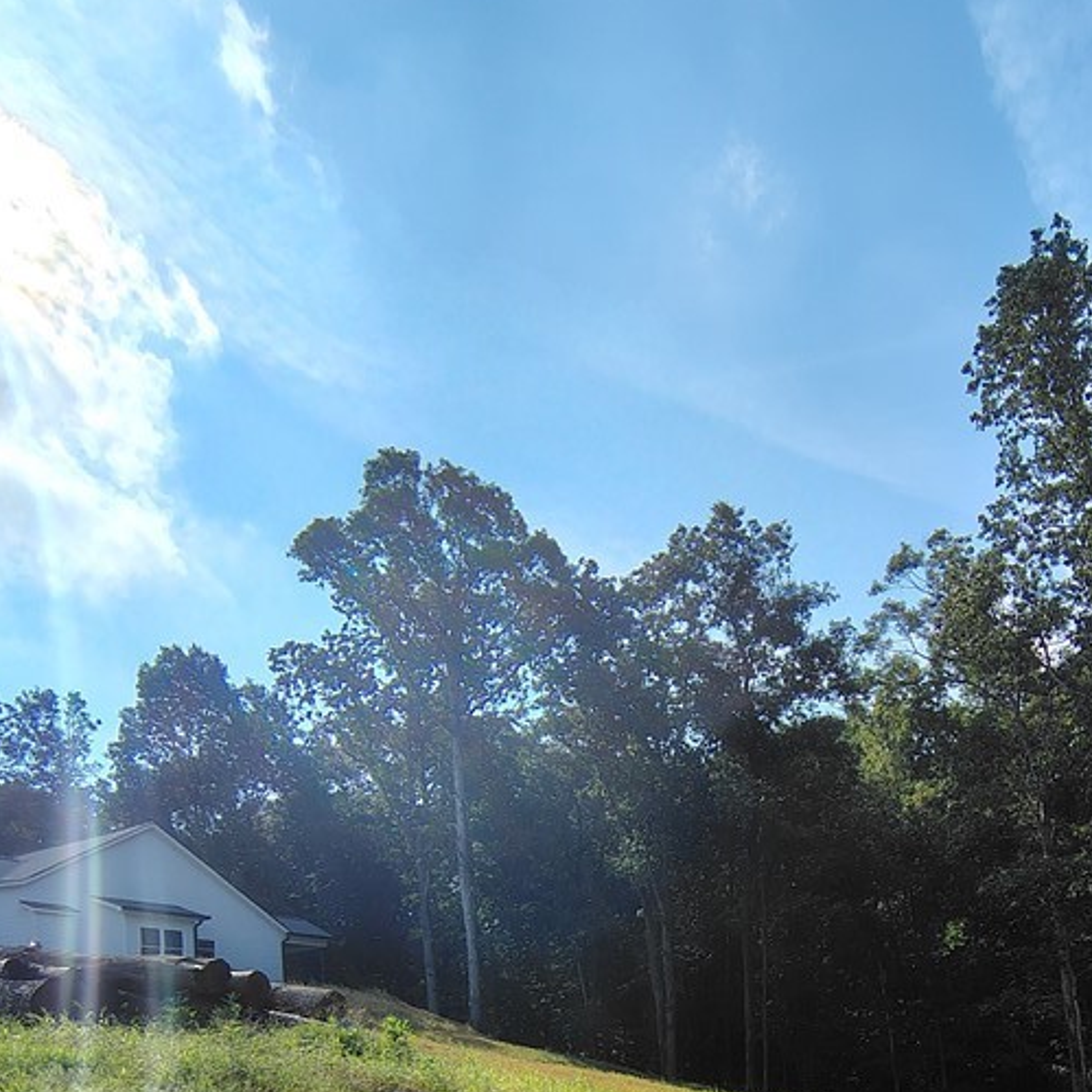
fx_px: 1035
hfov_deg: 53.7
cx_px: 783
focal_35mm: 29
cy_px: 1000
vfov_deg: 49.1
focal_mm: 2.13
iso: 100
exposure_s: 1/1011
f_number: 2.2
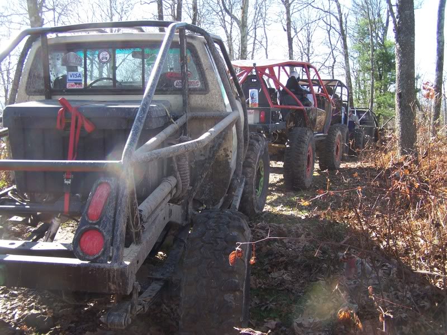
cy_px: 168
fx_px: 491
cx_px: 224
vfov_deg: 37.7
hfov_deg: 49.0
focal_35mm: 38
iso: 80
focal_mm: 6.3
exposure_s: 1/180
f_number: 2.8
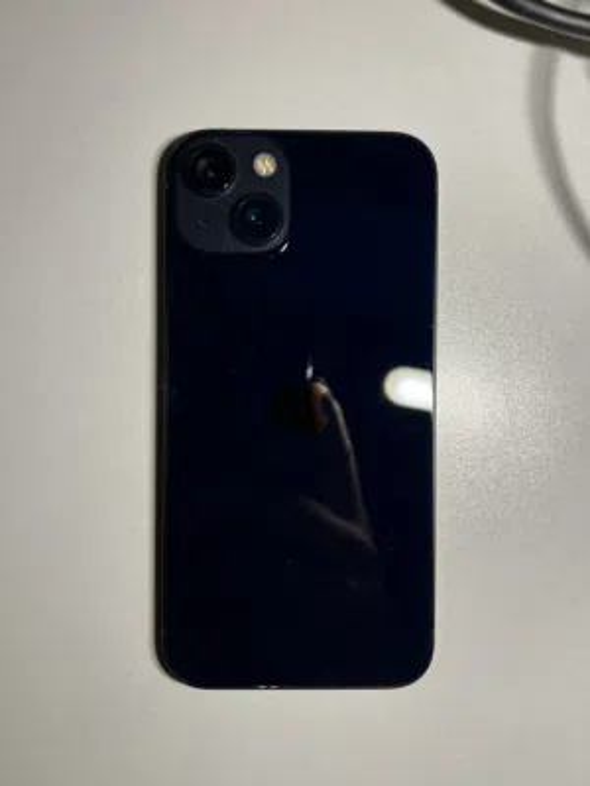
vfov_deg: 67.3
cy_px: 393
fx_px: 591
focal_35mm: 26
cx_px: 295
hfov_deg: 53.1
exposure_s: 1/121
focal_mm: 5.7
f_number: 1.5
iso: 80
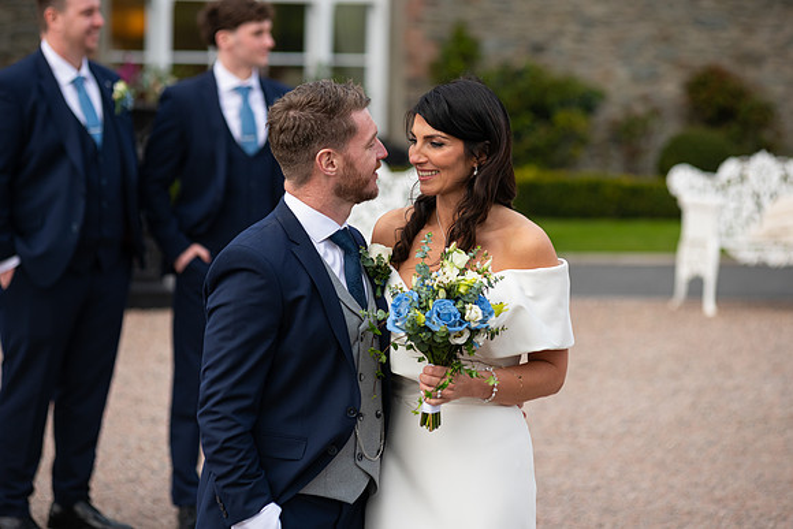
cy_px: 264
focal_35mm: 145
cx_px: 396
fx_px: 3195
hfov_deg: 14.2
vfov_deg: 9.5
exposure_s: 1/250
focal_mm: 145
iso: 160
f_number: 3.5
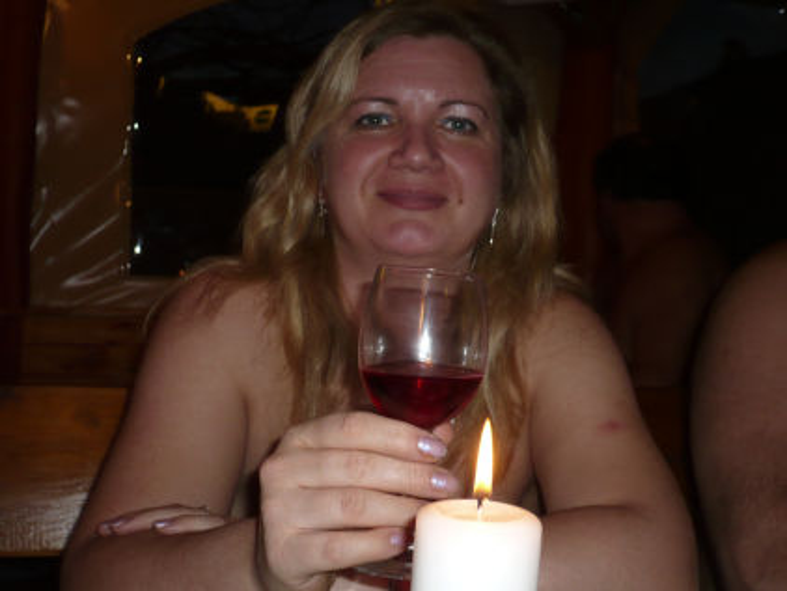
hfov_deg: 38.2
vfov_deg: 29.1
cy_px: 296
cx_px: 394
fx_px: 1137
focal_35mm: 50
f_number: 3.4
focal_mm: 8.3
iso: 100
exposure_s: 1/30
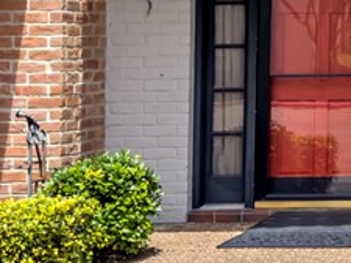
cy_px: -89
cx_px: 785
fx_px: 1522
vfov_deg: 9.7
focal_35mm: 150
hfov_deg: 11.4
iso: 64
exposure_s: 1/4500
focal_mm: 6.76
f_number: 1.8
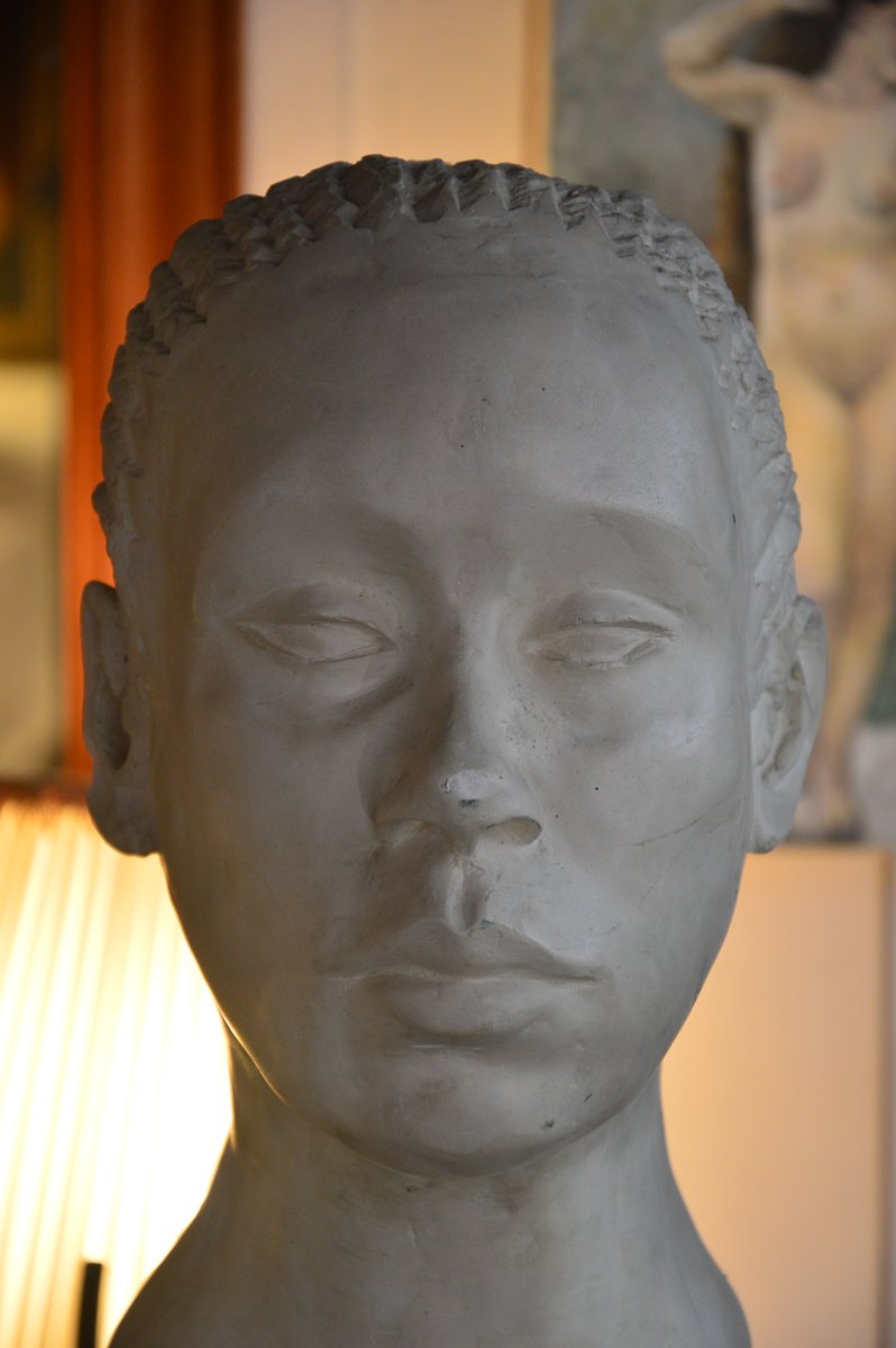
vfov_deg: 14.9
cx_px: 448
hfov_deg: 9.9
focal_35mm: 138
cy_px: 674
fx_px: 5161
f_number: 5.6
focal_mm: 92
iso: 800
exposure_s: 1/30
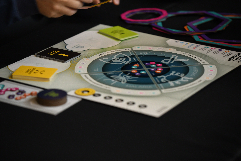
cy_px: 80
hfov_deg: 12.8
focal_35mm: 160
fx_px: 1071
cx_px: 120
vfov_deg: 8.6
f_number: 2.8
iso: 400
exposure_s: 1/125
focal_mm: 160
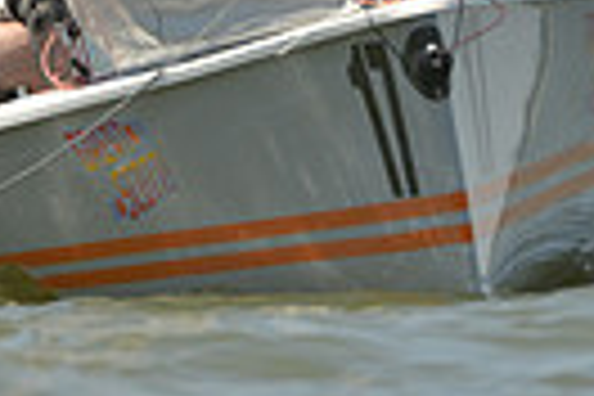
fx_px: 29087
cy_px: -227
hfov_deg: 1.2
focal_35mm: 1763
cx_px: 356
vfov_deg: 0.8
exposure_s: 1/1250
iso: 200
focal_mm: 400
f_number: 5.6
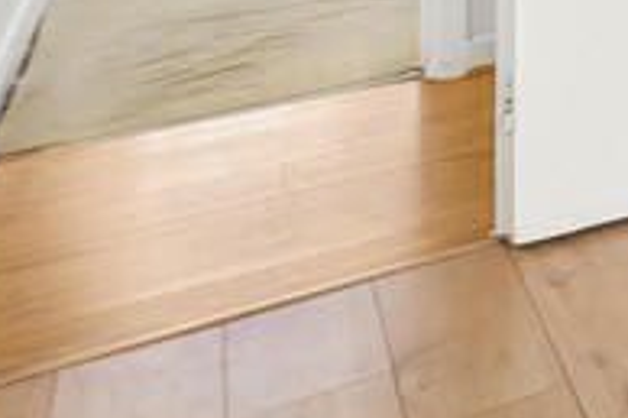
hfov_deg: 16.4
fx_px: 1290
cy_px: -415
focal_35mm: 74
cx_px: 1405
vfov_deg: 15.0
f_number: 7.1
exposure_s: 1/13
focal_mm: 14
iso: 640
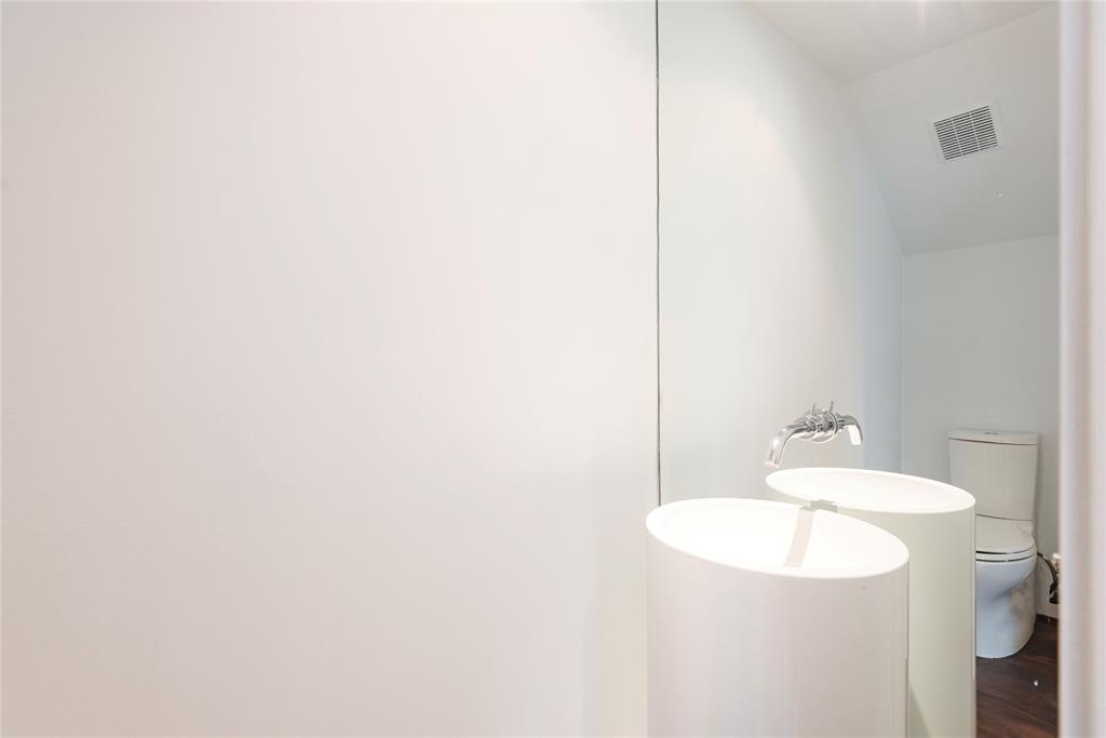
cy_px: 369
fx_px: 492
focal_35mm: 16
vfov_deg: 73.8
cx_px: 553
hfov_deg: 96.7
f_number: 7.1
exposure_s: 1/3
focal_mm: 16
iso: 100
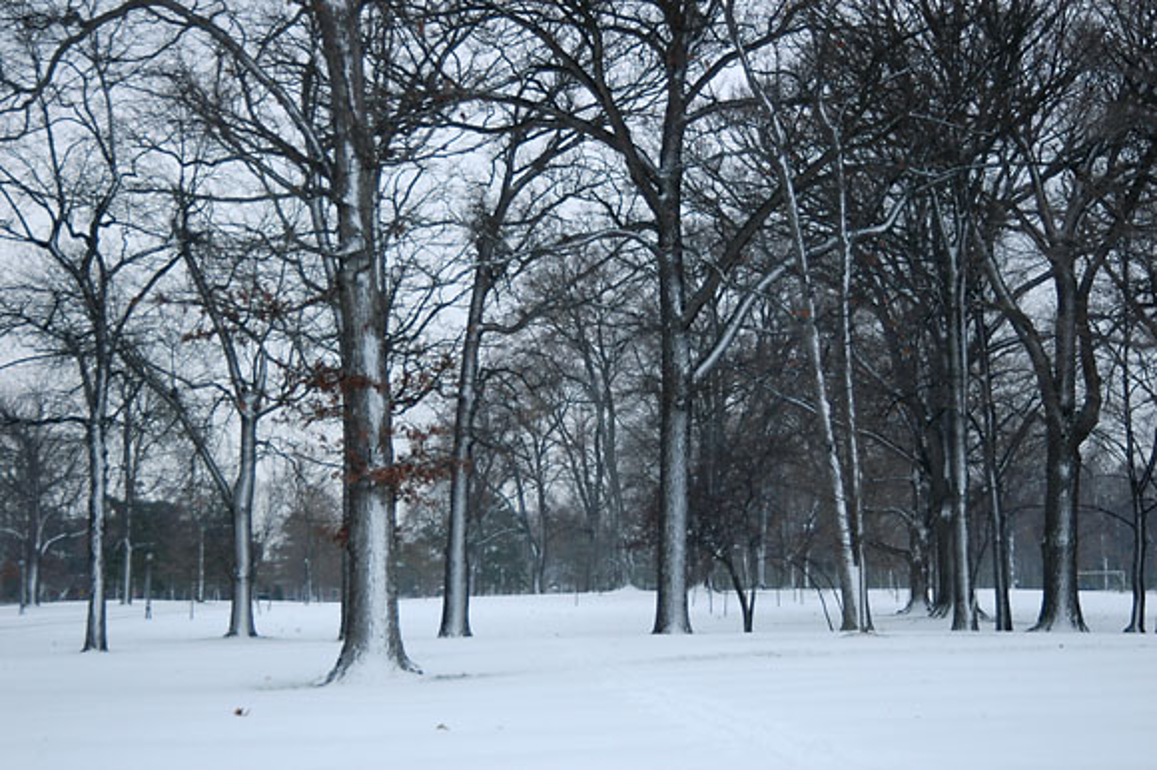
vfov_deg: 17.5
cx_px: 578
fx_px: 2505
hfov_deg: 26.0
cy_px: 385
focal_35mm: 78
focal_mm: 52
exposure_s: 1/200
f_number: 5
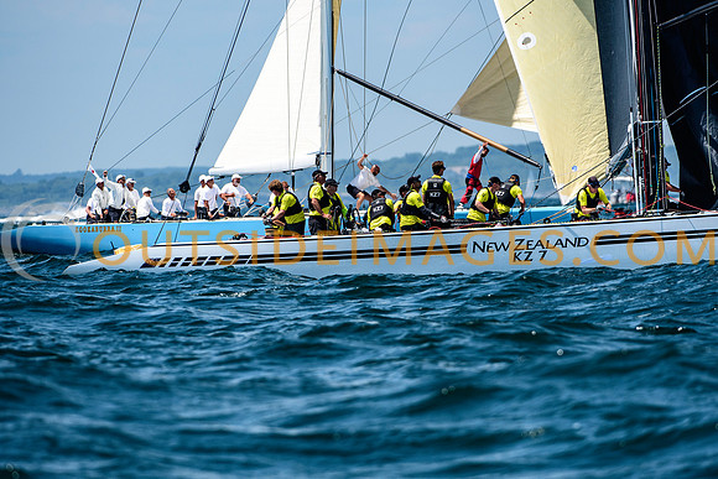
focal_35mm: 495
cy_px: 240
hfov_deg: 4.2
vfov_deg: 2.8
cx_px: 359
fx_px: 9874
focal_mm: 330
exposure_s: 1/2500
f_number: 5.6
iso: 400
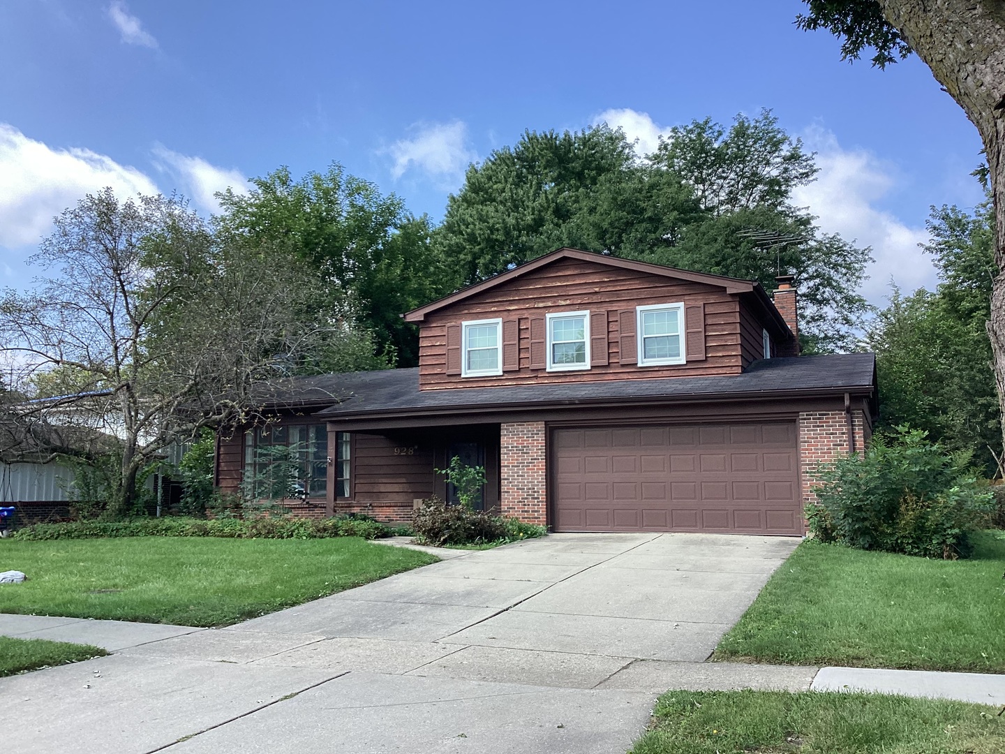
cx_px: 502
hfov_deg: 58.4
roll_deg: +1.7
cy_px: 377
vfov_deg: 45.4
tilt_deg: +6.7
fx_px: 900
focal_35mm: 31
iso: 25
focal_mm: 3.3
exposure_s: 1/668
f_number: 2.4
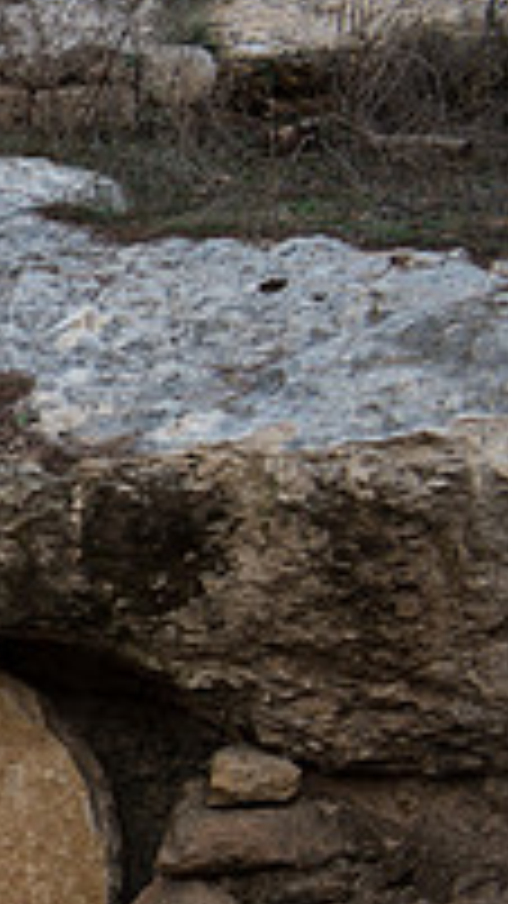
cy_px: 479
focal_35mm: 133
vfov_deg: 16.1
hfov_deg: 8.2
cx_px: -791
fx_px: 3186
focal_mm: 44
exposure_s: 1/100
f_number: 2.8
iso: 200
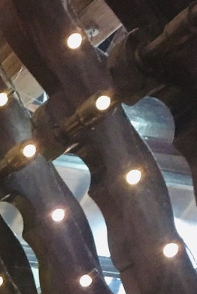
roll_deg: -2.2
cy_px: 461
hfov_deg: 10.1
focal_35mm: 123
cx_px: -224
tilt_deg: +6.8
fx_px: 1008
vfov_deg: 15.2
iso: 250
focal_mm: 4.15
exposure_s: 1/25
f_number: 2.2
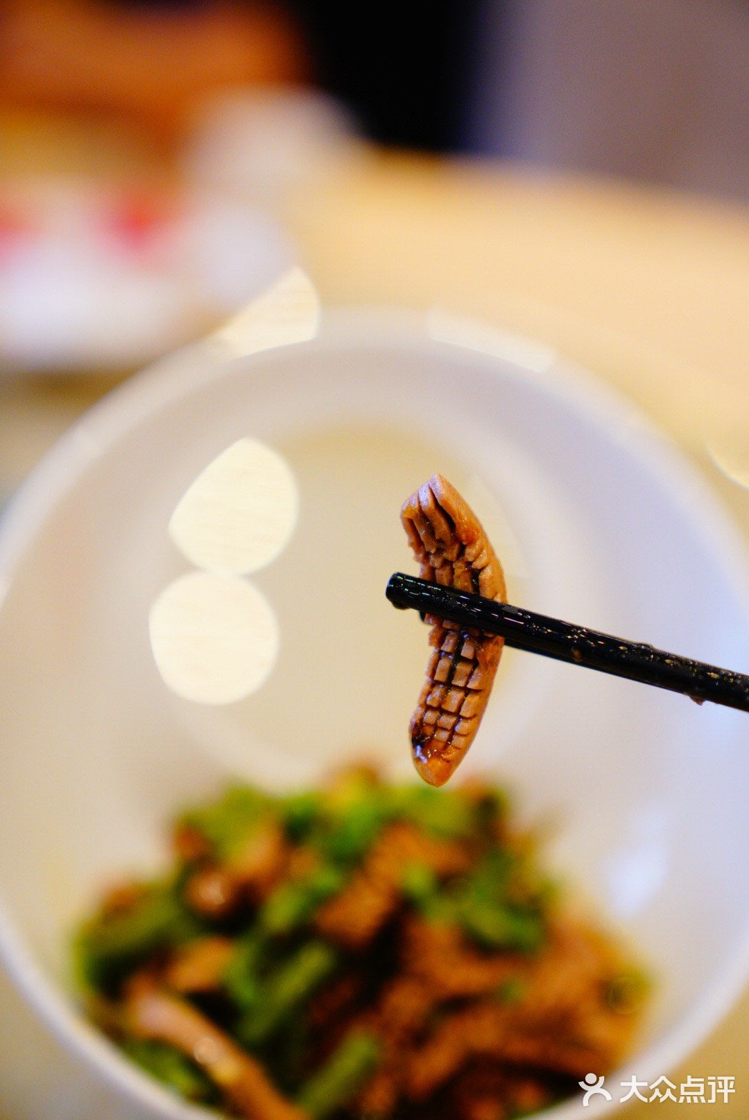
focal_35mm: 70
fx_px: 2181
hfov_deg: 19.5
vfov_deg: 28.8
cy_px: 560
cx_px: 374
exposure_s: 1/125
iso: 2000
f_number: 2.8
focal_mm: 70
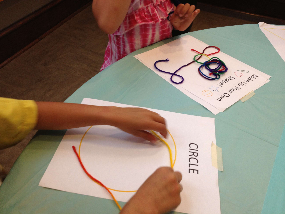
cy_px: 107
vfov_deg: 40.7
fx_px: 288
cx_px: 142
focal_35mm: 35
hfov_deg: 52.6
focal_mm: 4.28
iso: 80
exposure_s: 1/20
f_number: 2.4
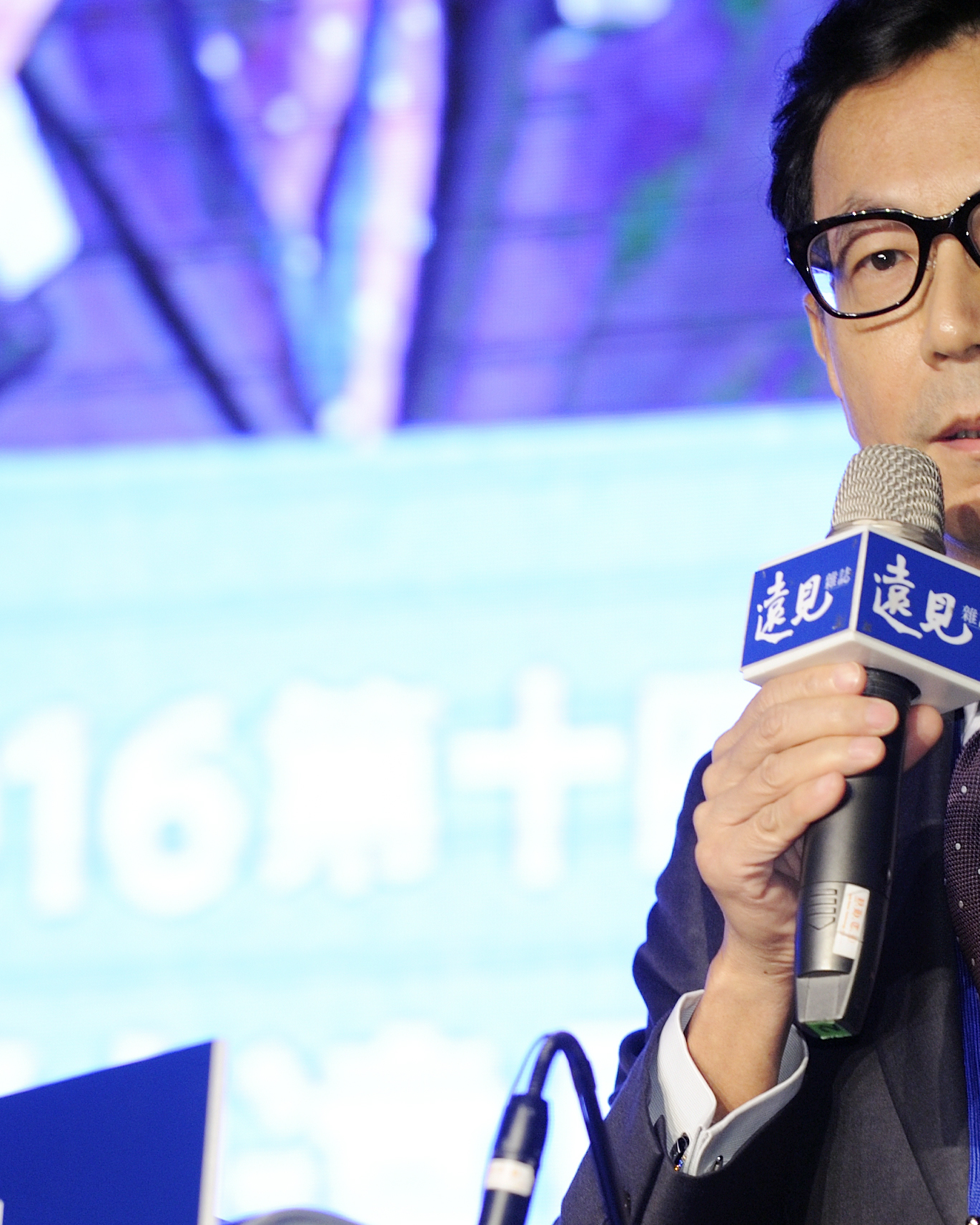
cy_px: 767
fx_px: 14358
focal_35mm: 396
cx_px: 887
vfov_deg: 4.9
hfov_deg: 3.9
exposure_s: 1/125
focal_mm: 170
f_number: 4
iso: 800
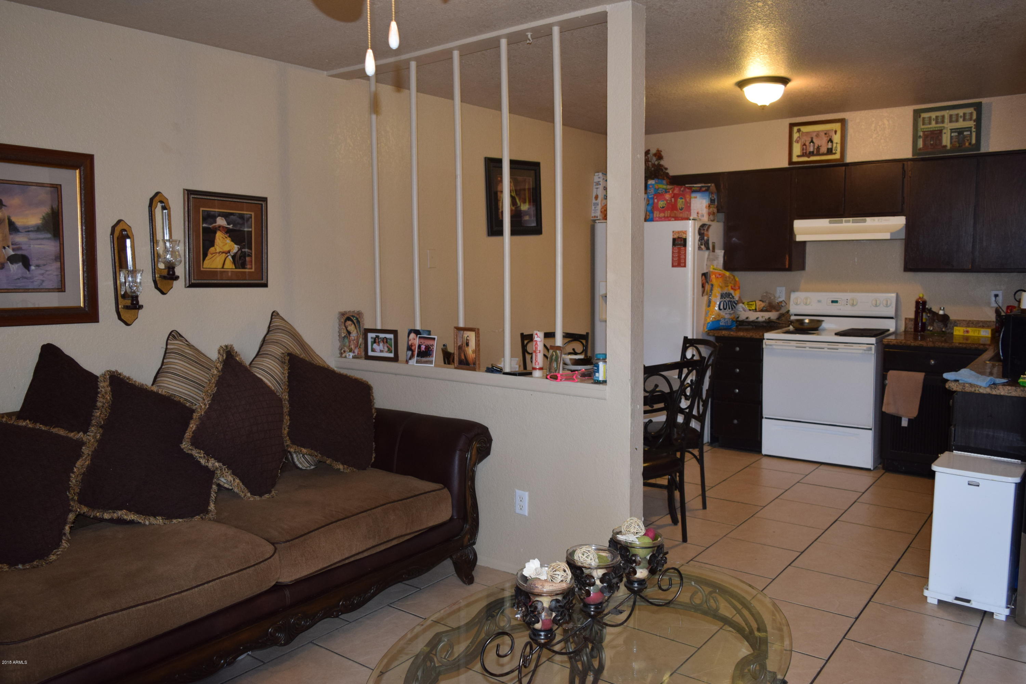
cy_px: 342
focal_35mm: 27
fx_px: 769
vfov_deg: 47.9
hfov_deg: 67.4
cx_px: 513
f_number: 4.5
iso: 800
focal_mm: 18
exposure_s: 1/80
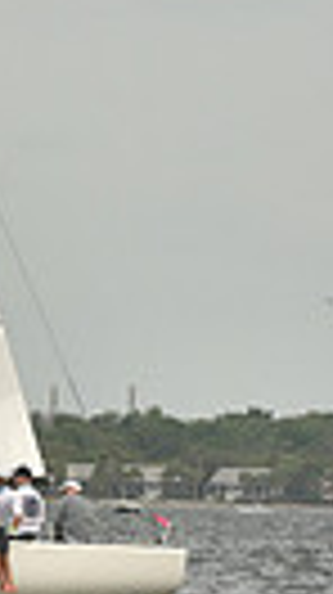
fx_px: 14542
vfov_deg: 2.3
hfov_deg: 1.3
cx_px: -945
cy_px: 47
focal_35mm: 924
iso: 320
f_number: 8
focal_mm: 200
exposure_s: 1/1250
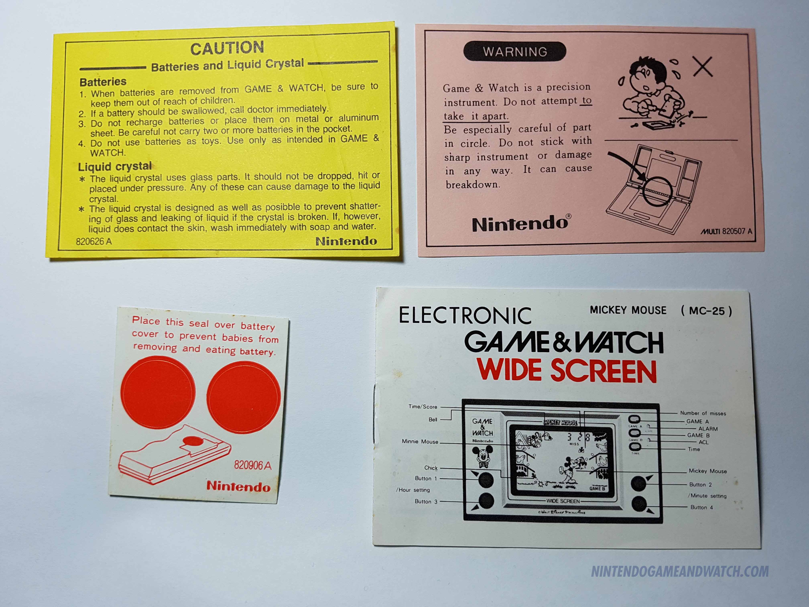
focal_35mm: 26
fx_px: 608
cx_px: 404
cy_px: 304
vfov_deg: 53.1
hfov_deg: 67.3
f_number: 1.7
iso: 50
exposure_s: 1/280
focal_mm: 4.2
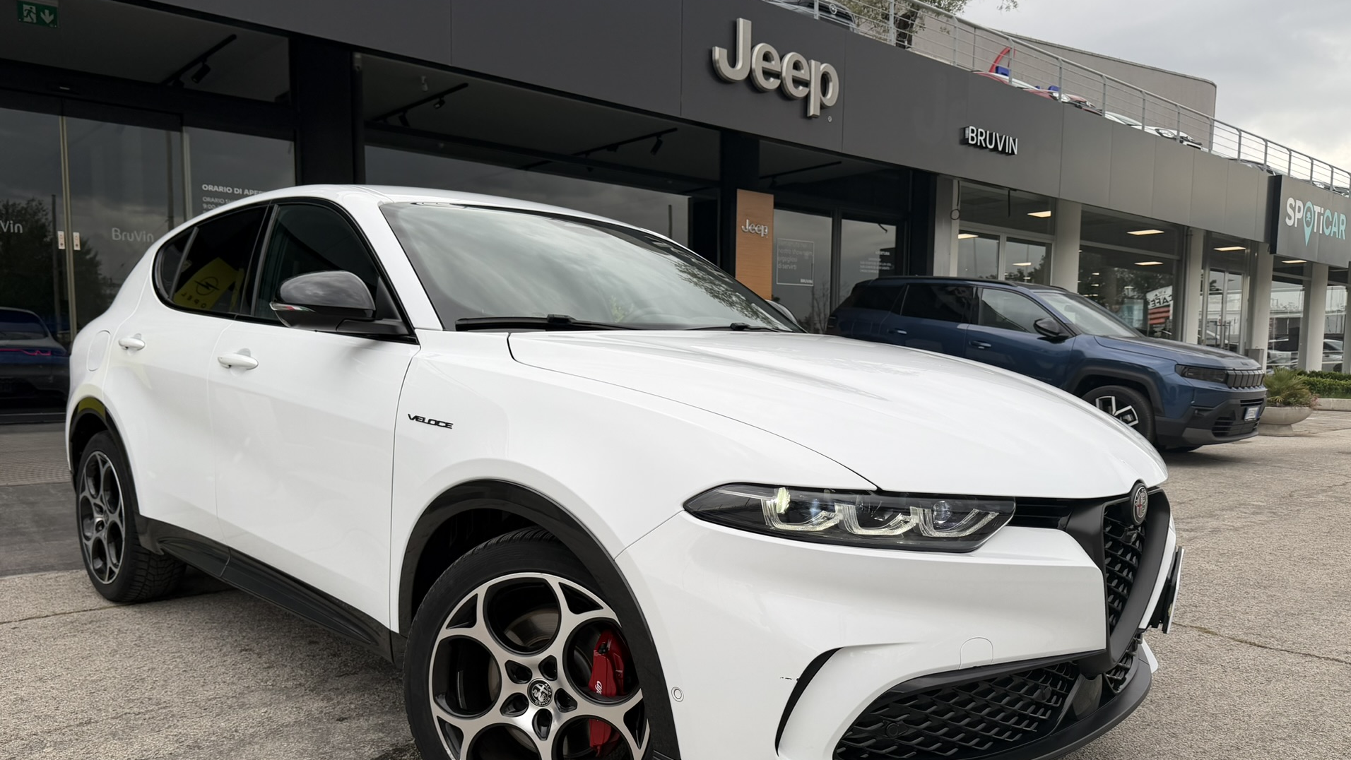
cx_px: 644
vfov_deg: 41.3
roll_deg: -0.8
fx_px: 1003
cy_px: 464
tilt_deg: -5.5
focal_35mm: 28
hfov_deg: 67.9
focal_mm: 6.76
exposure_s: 1/1230
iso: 80
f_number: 1.78
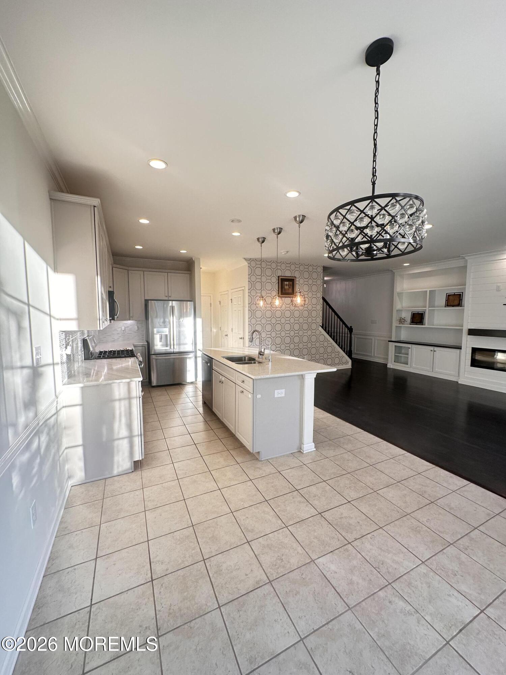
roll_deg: -0.1
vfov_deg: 102.1
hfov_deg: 85.7
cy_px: 338
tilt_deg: -4.9
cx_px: 253
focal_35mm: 14
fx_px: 273
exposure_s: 1/120
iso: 125
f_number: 2.2
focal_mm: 2.22
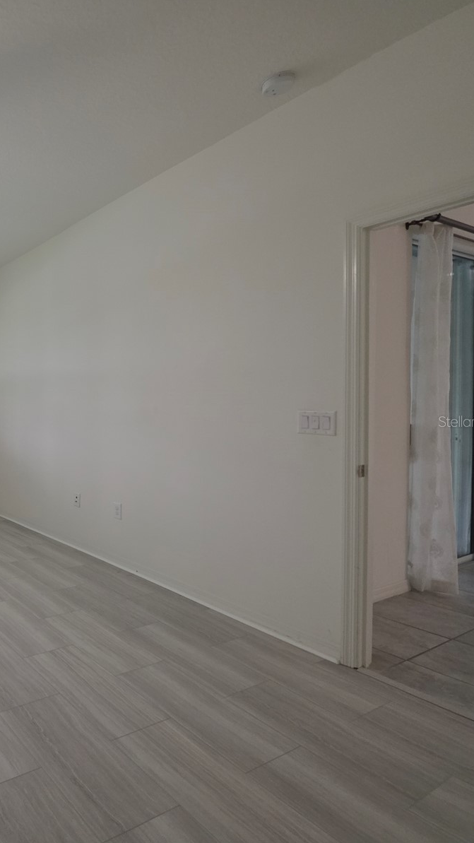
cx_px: -60
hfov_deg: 43.5
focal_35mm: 19
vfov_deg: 89.6
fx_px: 425
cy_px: 421
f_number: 1.9
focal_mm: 2.2
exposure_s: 1/60
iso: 160
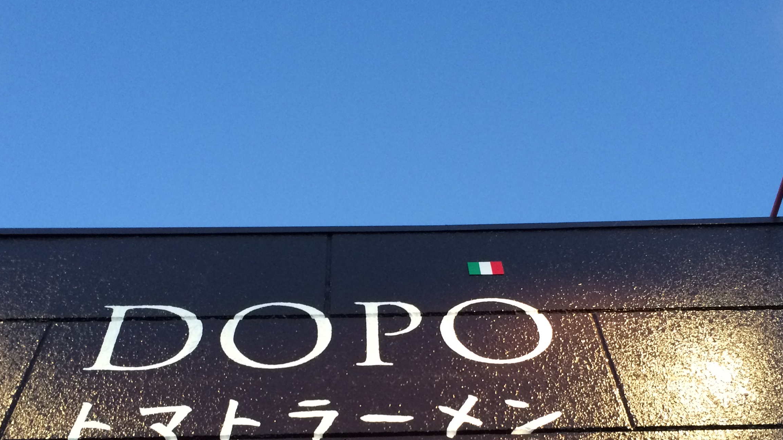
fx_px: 934
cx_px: 386
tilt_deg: +43.6
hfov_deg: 45.5
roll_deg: +3.0
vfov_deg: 25.9
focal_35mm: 45
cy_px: 367
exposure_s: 1/30
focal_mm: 4.15
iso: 160
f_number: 2.2
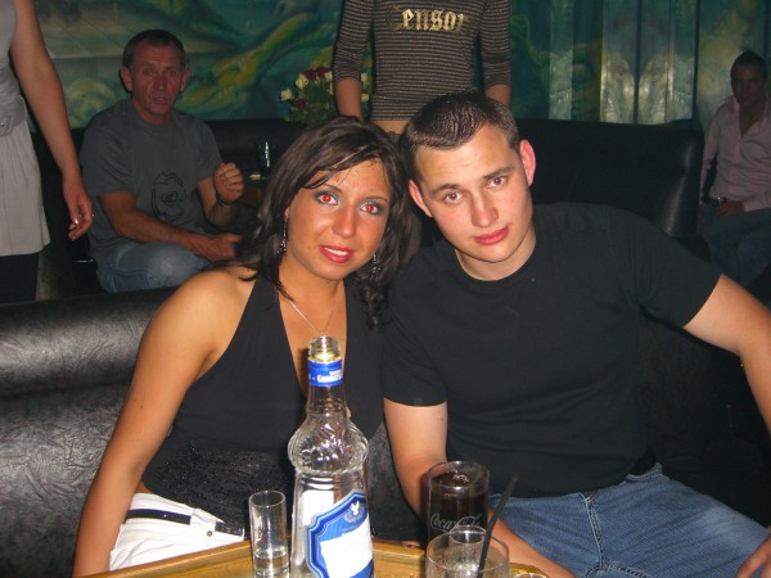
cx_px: 386
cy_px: 289
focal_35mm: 38
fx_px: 846
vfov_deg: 37.7
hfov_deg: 49.0
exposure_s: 1/60
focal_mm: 7.9
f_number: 2.8
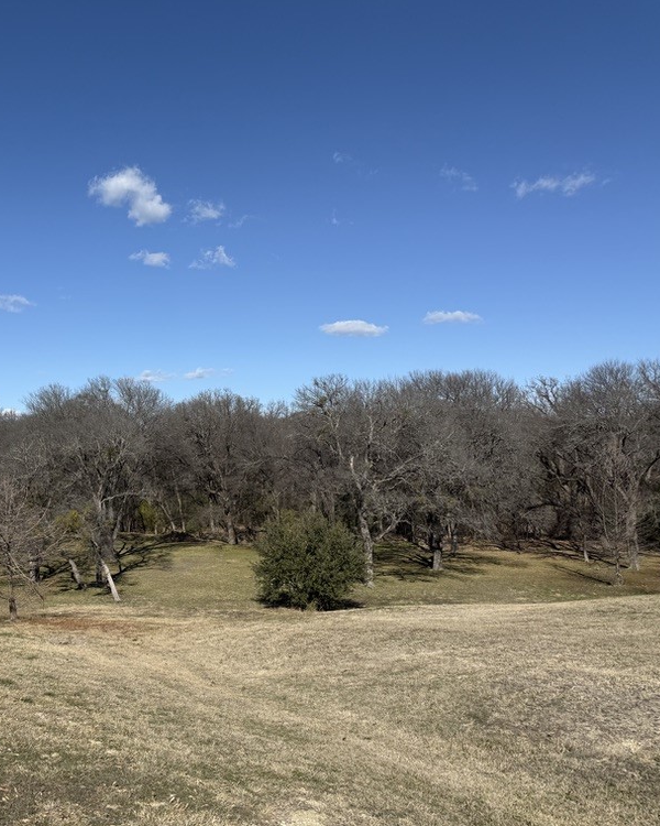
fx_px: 781
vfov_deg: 55.7
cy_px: 421
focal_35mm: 32
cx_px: 126
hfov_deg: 43.5
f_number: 1.78
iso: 80
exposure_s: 1/6711
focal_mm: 6.76
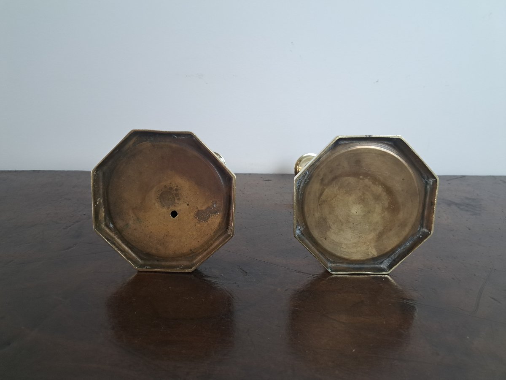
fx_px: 351
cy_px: 190
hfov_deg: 71.6
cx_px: 253
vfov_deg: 56.8
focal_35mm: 24
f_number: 1.8
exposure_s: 1/50
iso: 100
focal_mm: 5.23
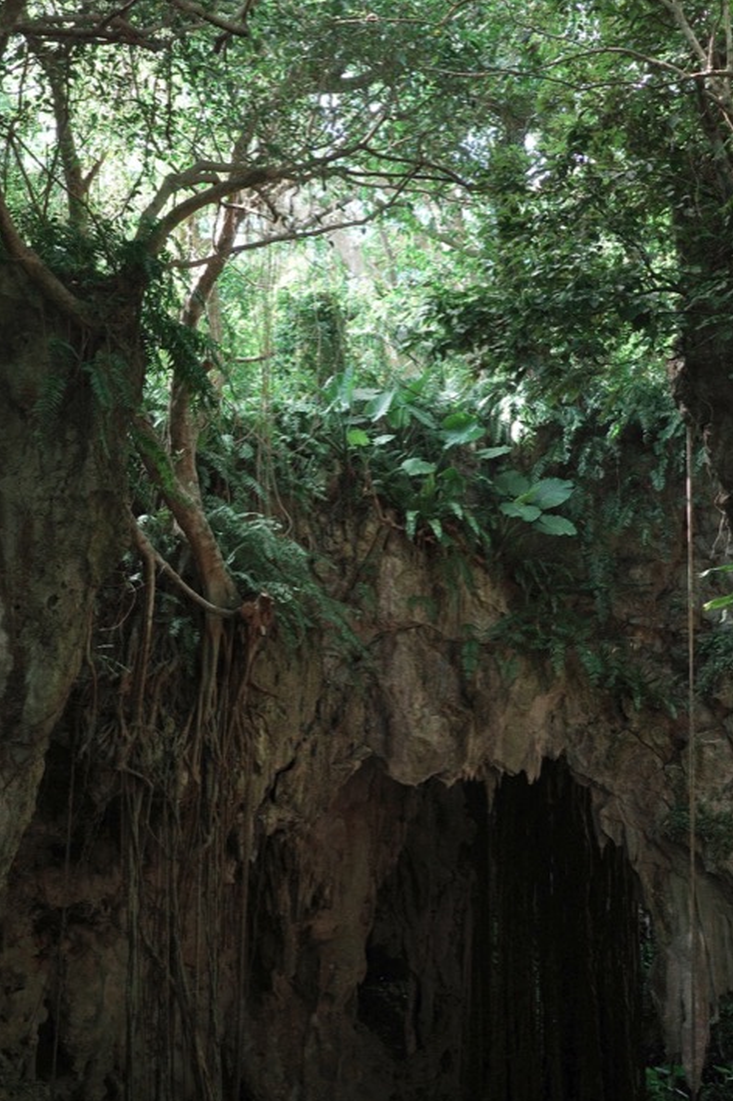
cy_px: 630
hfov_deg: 17.3
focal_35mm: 79
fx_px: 2415
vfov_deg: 25.7
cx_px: 370
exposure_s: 1/250
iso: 200
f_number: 2.8
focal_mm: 26
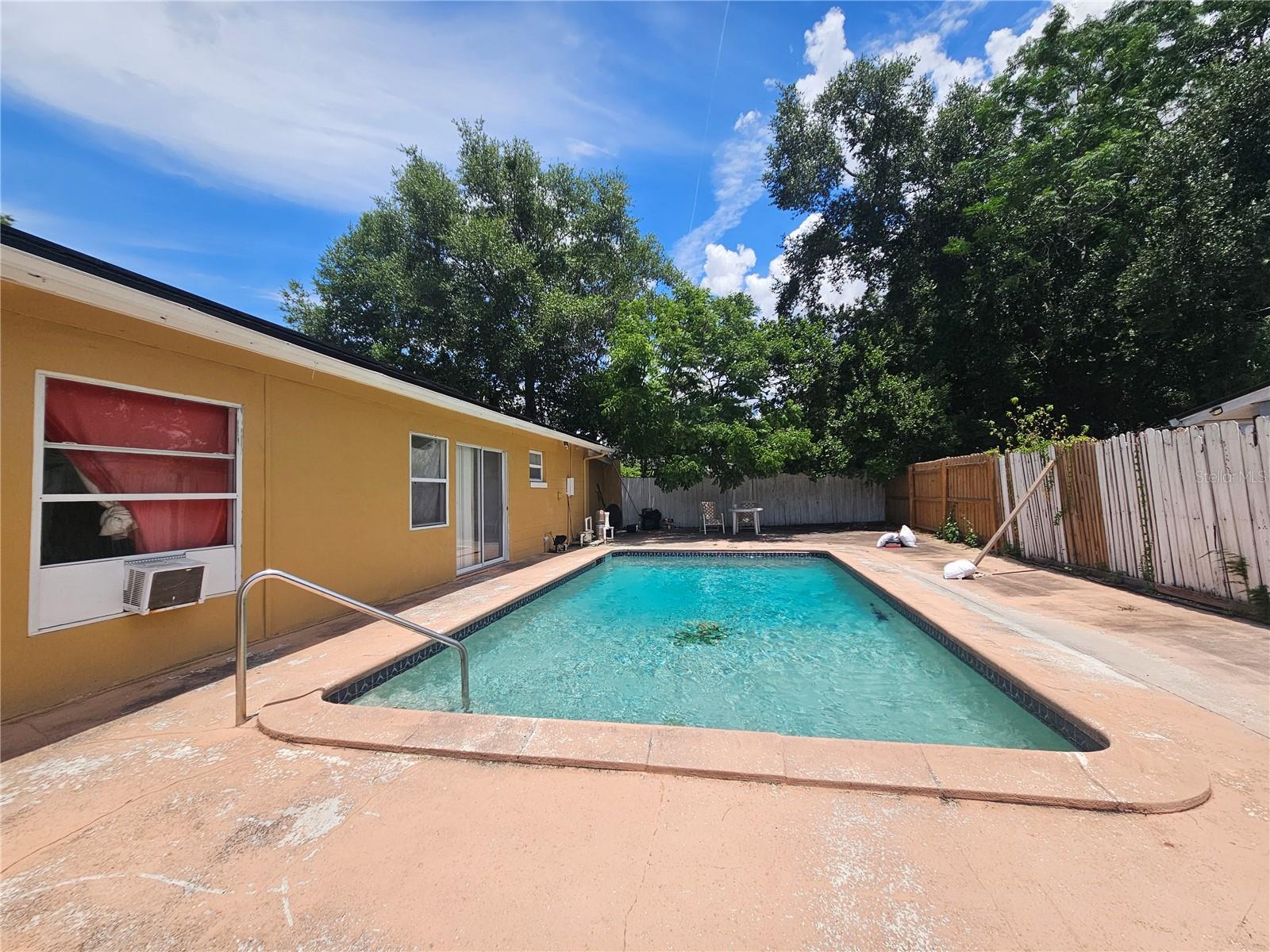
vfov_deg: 89.9
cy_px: 476
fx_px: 477
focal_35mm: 13
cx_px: 635
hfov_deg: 106.2
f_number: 2.2
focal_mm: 2.2
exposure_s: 1/2977
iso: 50
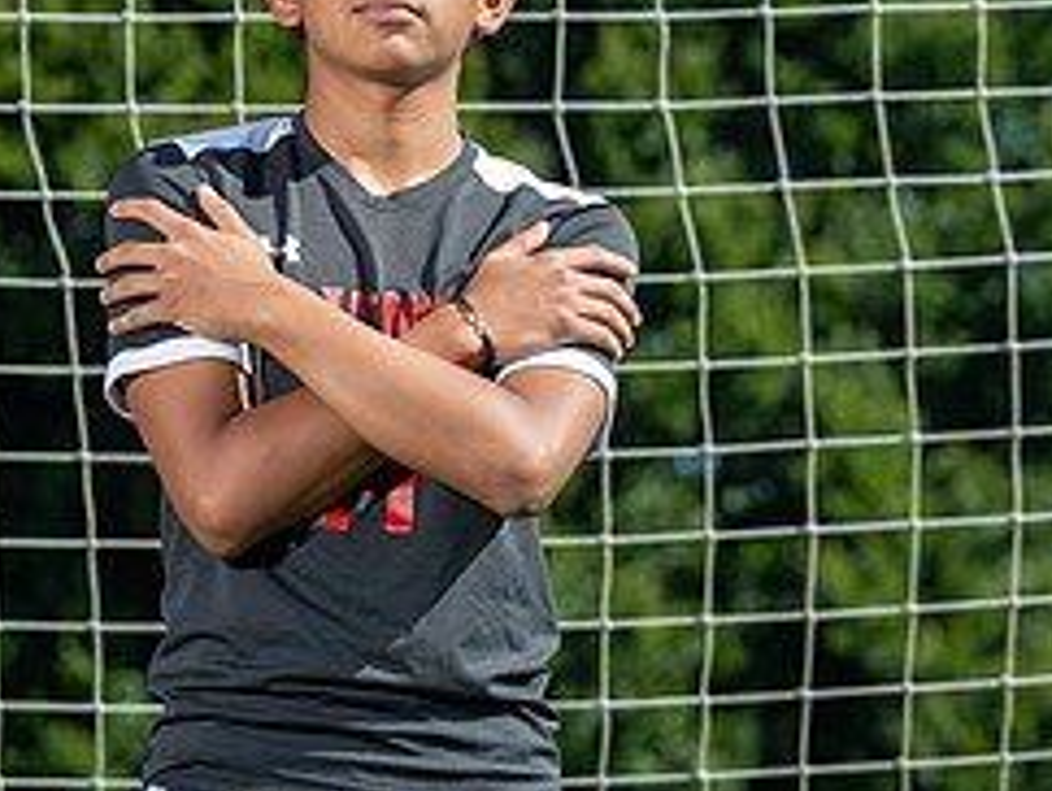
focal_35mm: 277
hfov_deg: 7.1
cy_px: 583
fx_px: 8427
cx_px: 323
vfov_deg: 5.4
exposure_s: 1/640
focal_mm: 84
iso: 100
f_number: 4
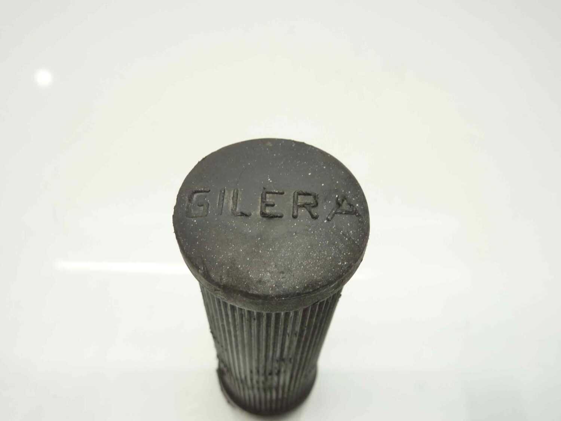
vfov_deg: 51.4
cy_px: 210
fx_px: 438
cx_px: 280
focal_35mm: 27
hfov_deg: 65.3
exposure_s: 1/13
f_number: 3.3
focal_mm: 4.1
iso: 125
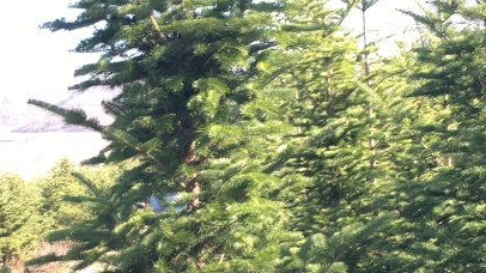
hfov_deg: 25.6
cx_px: 236
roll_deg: +5.4
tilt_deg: -4.7
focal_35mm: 83
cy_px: 205
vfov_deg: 14.5
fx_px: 1069
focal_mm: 4.15
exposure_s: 1/129
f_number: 2.2
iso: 25
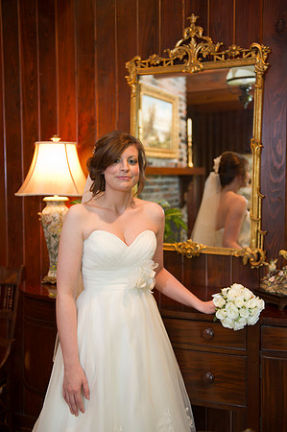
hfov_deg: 30.4
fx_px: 527
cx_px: 144
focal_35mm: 44
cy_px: 216
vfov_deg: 44.5
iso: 1250
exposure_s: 1/80
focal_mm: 44
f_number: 2.8
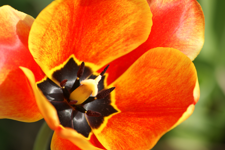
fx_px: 2167
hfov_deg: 5.9
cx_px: 111
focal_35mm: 347
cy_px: 79
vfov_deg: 4.0
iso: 100
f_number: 5.6
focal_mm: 200
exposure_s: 1/320
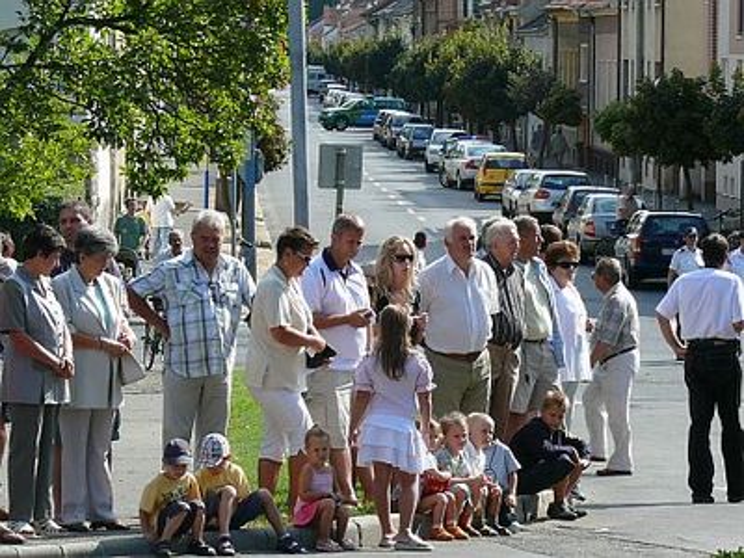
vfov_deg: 7.5
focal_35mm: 198
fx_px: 4256
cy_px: 279
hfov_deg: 10.0
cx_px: 372
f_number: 5.6
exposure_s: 1/250
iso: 100
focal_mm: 23.5
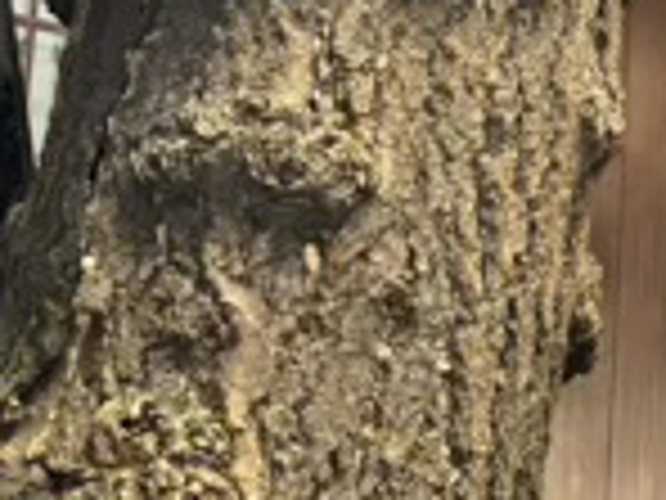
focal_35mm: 123
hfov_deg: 13.8
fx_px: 2366
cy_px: 38
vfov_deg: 12.0
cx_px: 1300
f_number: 1.6
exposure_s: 1/50
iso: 320
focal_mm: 5.96
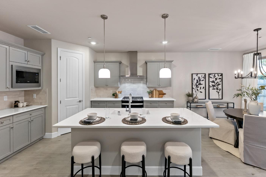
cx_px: 136
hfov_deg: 100.4
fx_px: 111
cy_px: 85
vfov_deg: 77.3
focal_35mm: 15
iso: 1000
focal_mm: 14
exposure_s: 1/160
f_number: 4
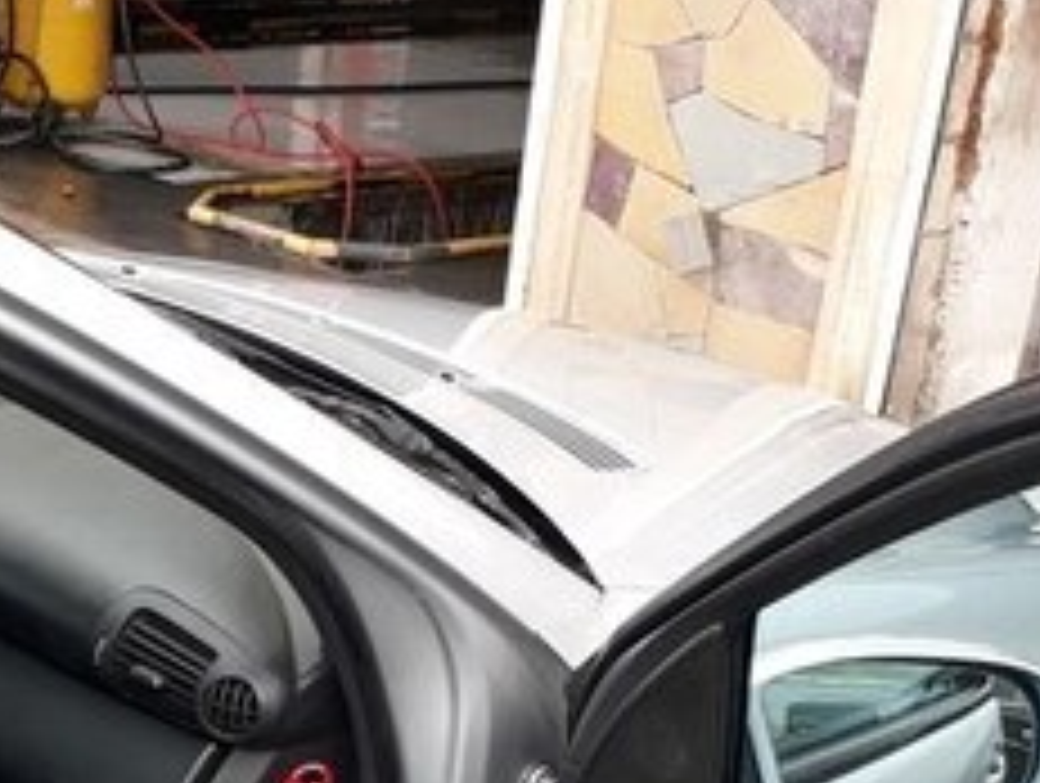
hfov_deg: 24.6
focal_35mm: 77
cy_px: 866
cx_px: 99
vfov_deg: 18.4
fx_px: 2317
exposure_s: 1/120
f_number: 1.9
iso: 50
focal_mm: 3.6
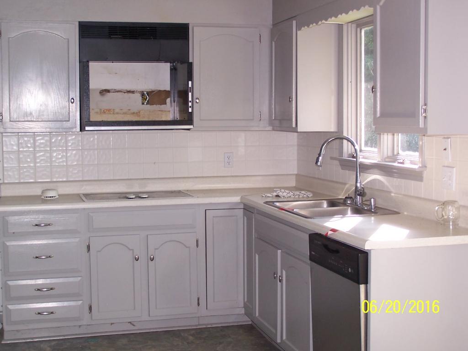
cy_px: 176
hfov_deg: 32.7
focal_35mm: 59
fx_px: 798
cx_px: 234
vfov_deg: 24.8
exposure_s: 1/60
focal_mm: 9.8
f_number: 3.2
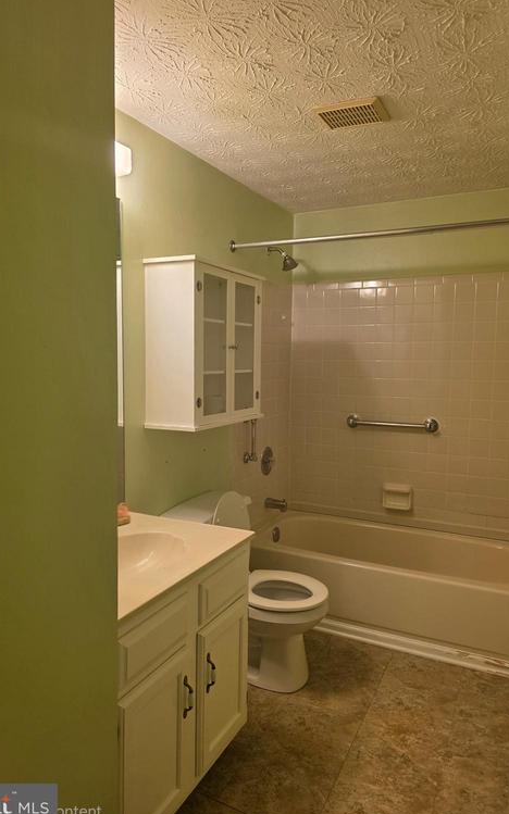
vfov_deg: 72.5
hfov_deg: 49.2
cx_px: 235
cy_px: 411
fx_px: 555
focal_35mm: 25
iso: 200
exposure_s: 1/120
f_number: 1.7
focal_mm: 6.3
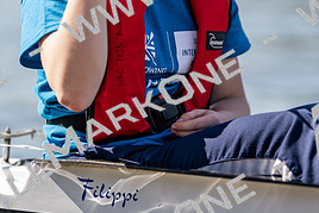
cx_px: 209
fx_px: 2589
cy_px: 46
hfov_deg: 7.0
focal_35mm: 292
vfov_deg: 4.7
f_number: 1.8
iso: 64
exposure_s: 1/2500
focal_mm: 135
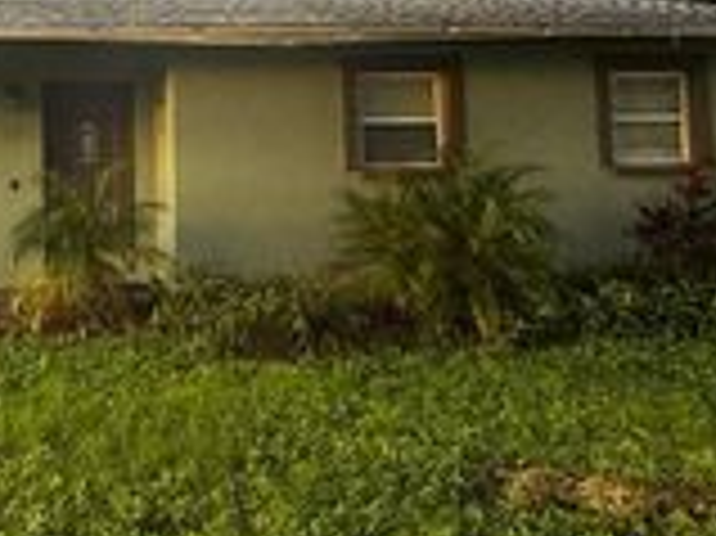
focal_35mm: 44
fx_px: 909
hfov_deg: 40.1
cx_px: 86
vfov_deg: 31.6
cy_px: 77
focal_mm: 2.22
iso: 50
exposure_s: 1/143
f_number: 2.2
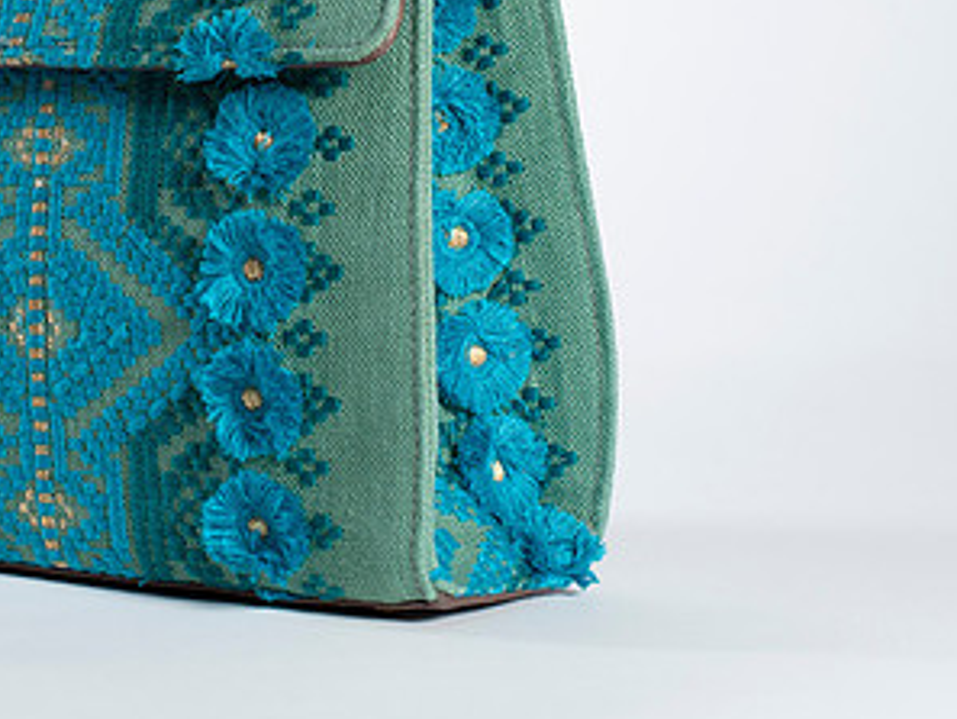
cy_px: 54
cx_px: 202
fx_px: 3125
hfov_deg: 17.3
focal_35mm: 113
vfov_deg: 13.0
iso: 200
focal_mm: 50
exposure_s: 1/200
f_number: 8
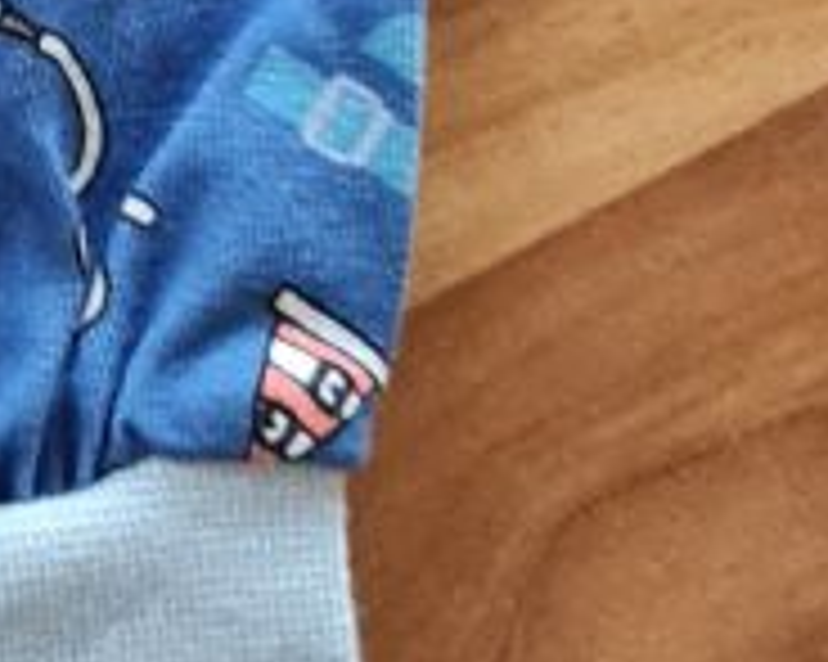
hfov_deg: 9.5
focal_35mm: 184
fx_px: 4507
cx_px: -1076
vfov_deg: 7.5
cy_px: -1191
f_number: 1.8
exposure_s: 1/50
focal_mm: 5.4
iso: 250
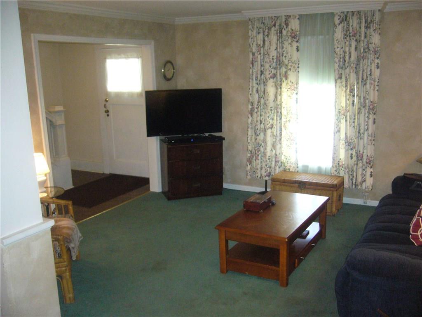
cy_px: 158
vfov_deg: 40.7
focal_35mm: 35
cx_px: 211
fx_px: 427
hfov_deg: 52.6
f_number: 2.8
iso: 400
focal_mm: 5.8
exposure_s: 1/30
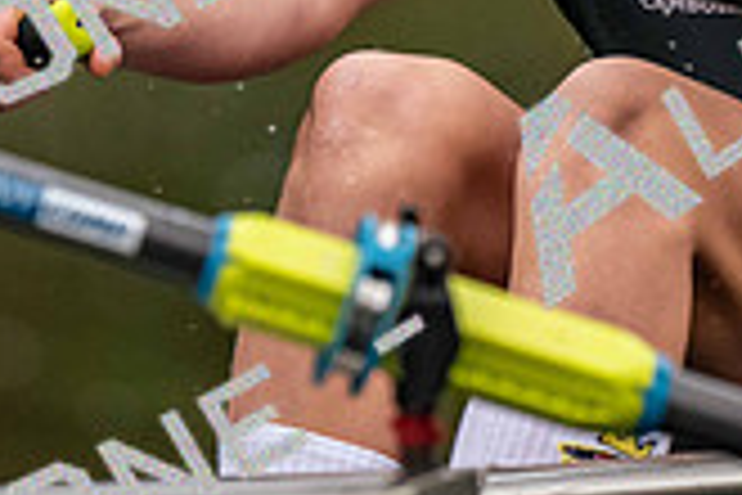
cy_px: -119
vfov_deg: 0.7
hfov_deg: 1.0
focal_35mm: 2114
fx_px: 43568
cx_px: 135
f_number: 4
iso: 3600
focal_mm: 600
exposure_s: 1/2500
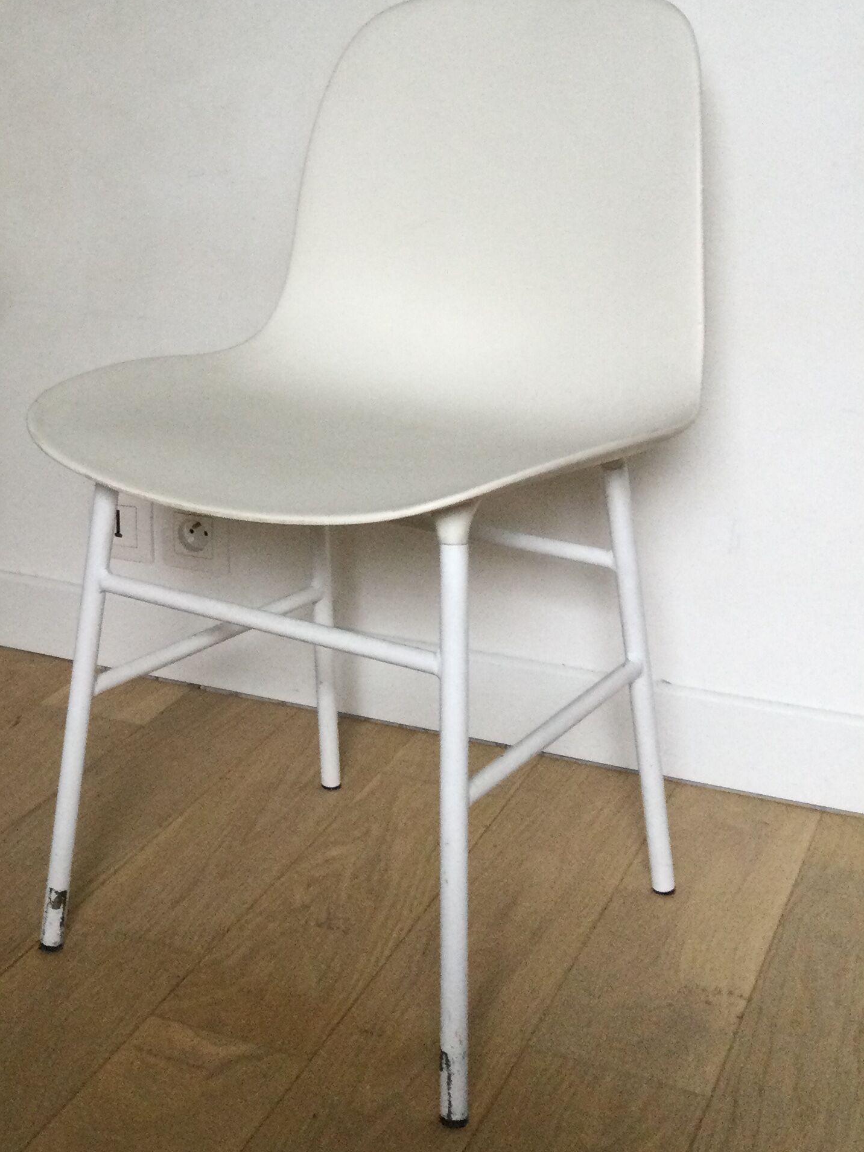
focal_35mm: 53
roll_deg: +1.7
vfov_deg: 35.9
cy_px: 410
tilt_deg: -11.9
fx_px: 1764
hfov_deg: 26.8
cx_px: 130
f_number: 2.4
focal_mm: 3.3
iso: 160
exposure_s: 1/33
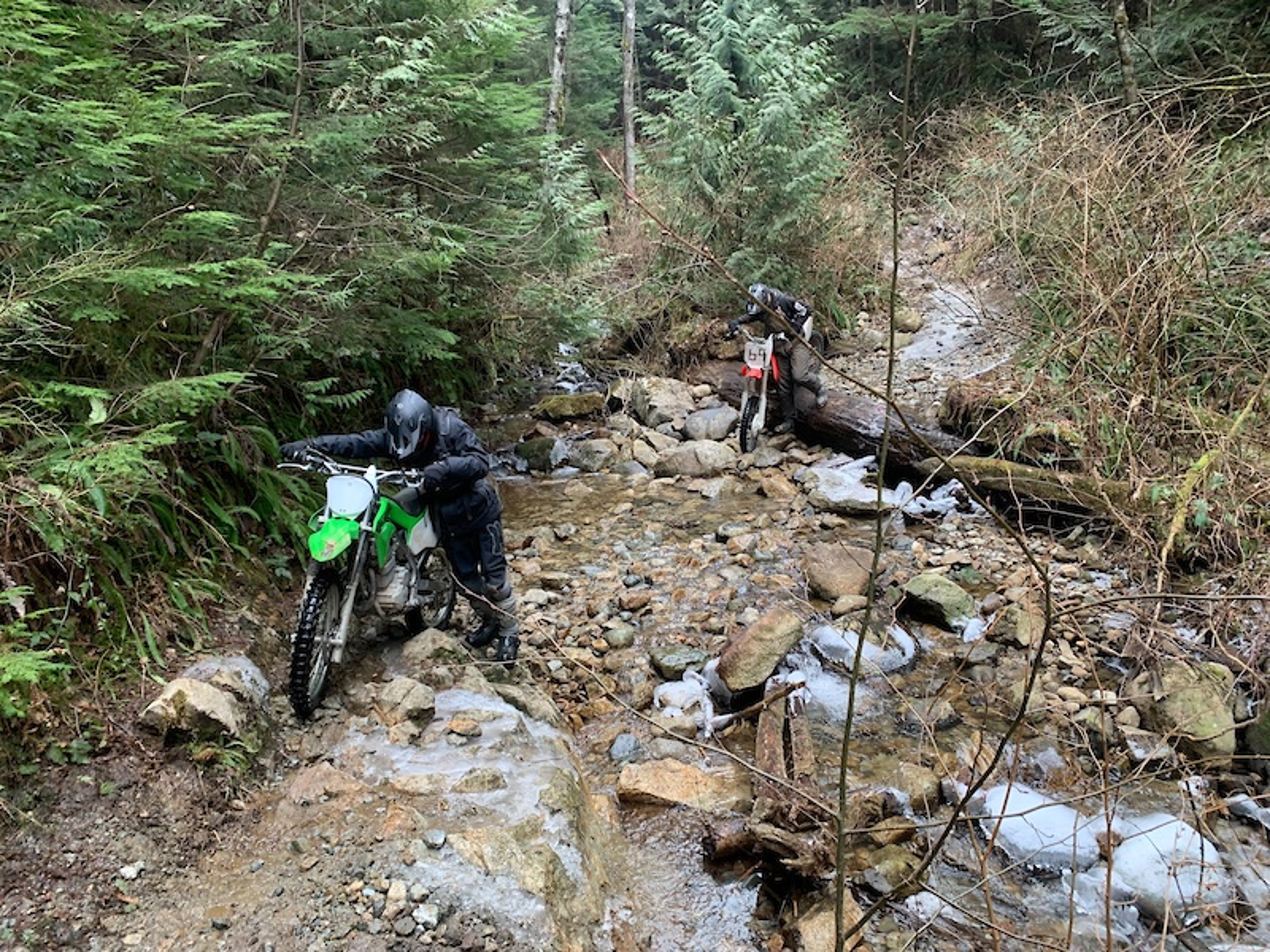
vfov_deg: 53.1
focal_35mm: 26
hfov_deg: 67.3
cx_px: 635
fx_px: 954
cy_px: 476
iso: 125
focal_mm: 4.25
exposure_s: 1/60
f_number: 1.8
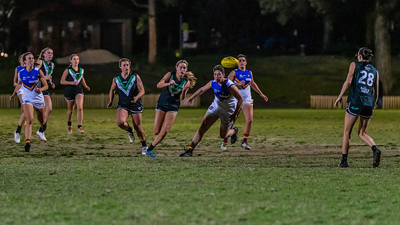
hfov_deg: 9.1
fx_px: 2522
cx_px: 170
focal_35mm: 238
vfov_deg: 5.1
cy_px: 123
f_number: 2.8
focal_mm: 195
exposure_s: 1/1000
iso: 10000
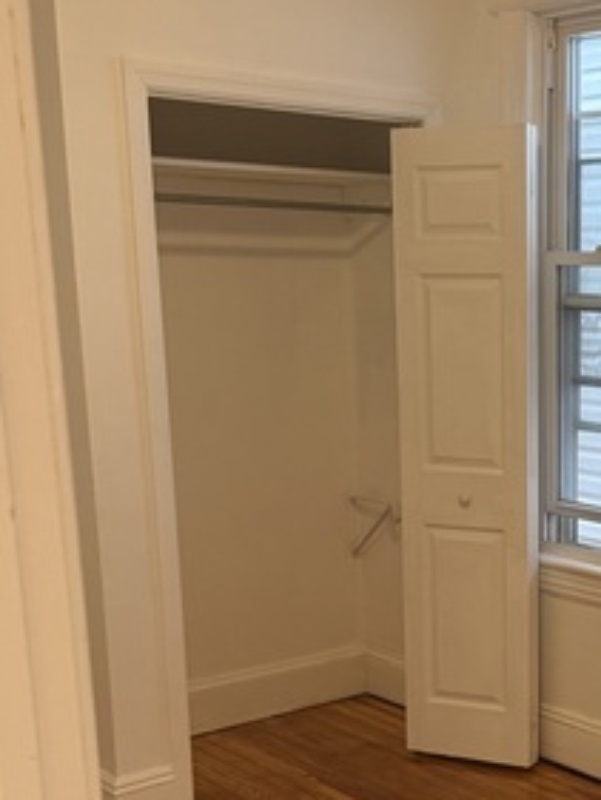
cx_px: 573
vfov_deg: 33.1
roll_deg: -0.5
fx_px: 1319
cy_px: 594
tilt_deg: -13.4
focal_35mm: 57
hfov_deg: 24.7
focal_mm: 6.76
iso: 250
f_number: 1.78
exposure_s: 1/60
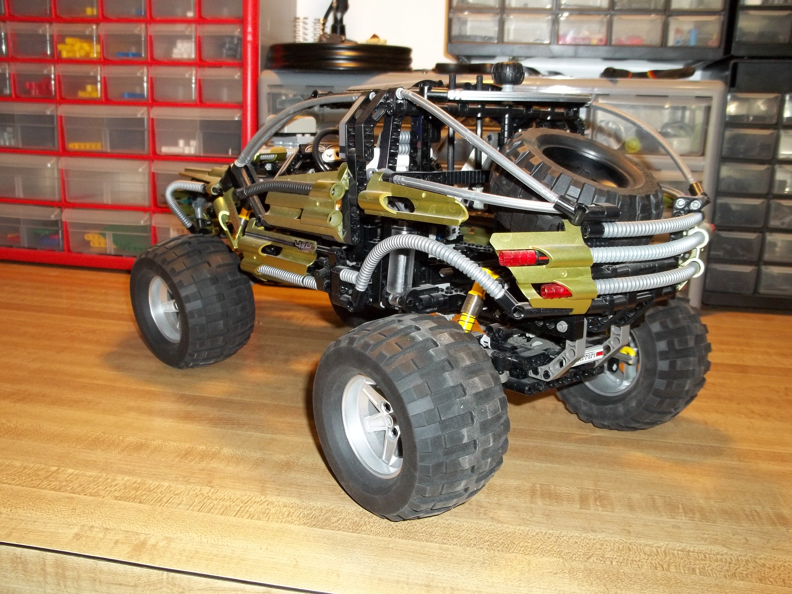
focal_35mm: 33
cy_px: 297
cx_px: 396
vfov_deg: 42.9
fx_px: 755
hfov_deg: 55.4
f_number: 3.3
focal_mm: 5.9
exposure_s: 1/30
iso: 160
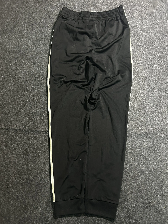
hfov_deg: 53.1
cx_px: 84
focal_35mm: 26
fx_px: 168
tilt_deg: -53.6
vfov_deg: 67.3
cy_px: 112
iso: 500
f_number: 1.5
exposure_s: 1/47
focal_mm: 5.7
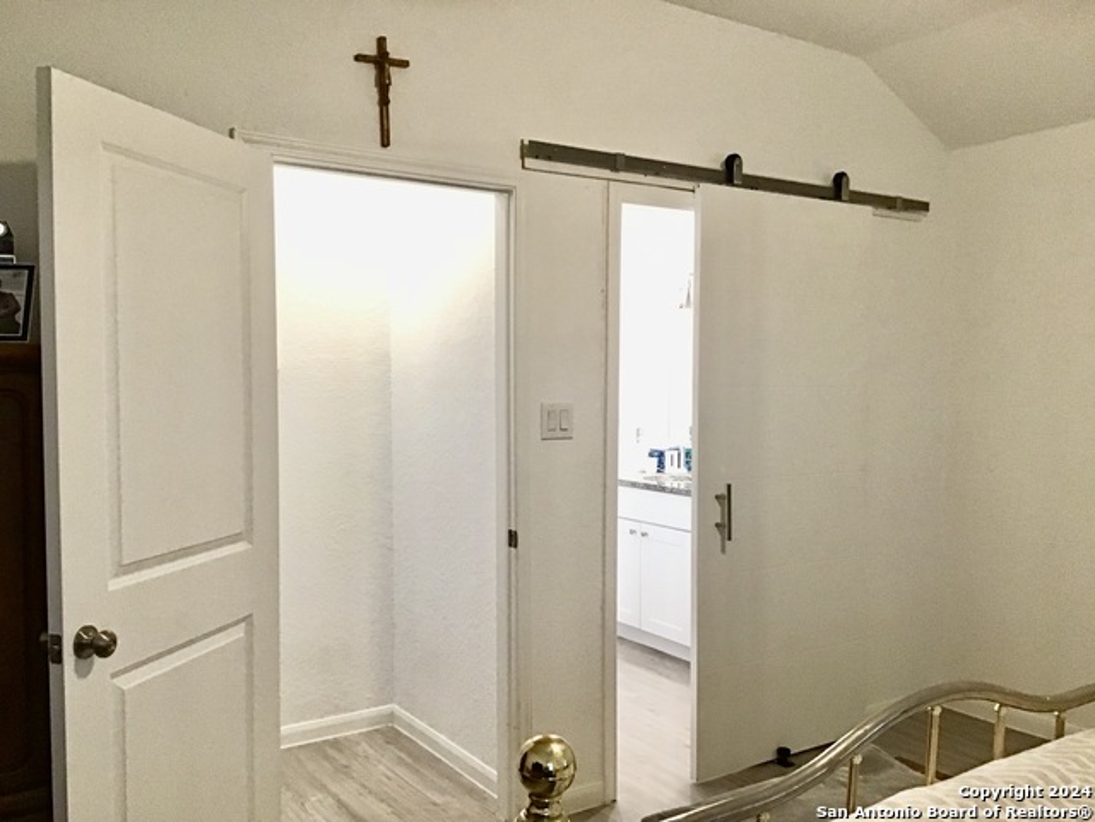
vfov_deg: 45.4
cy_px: 411
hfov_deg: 58.4
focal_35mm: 31
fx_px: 981
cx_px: 548
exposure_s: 1/30
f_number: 2.4
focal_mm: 3.3
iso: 160
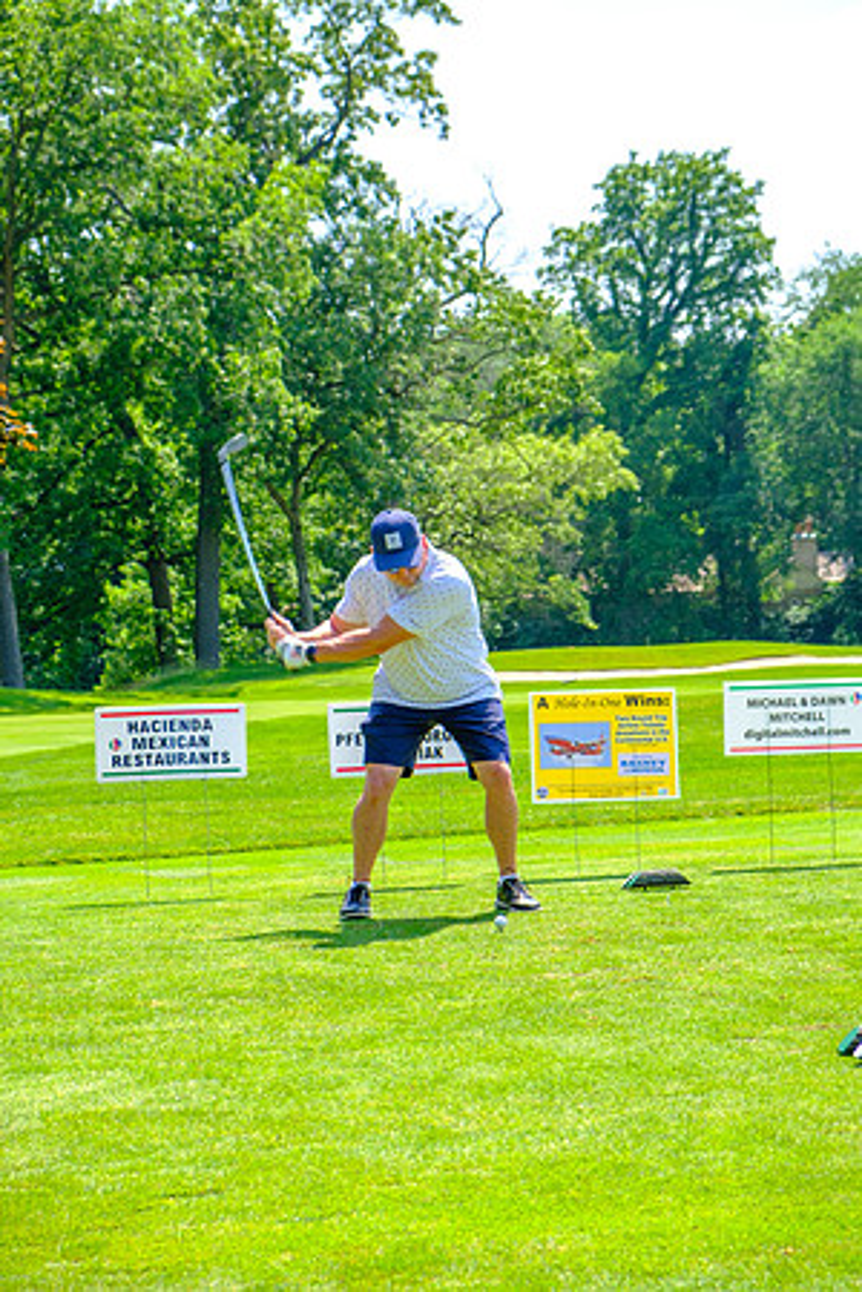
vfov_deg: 24.5
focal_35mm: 83
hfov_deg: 16.5
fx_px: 2981
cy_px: 646
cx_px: 431
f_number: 5
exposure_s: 1/320
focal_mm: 55
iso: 200
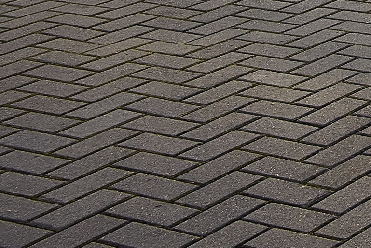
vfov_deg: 9.8
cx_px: 781
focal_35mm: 117
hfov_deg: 14.2
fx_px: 1206
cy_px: -418
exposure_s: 30
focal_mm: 15
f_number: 8
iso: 100
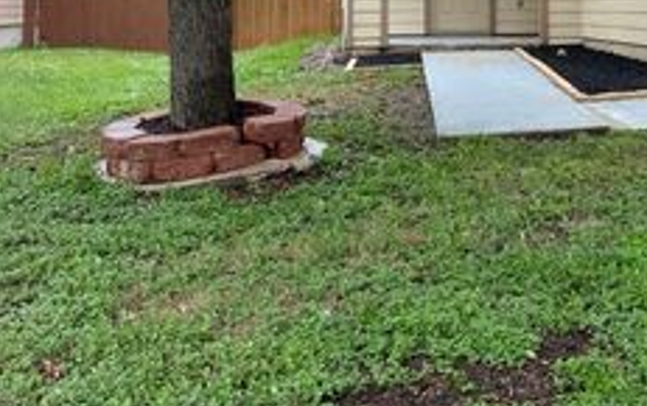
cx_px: 597
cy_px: -1
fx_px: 971
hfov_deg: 34.5
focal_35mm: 55
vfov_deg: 22.7
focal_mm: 6.86
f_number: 1.78
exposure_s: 1/1095
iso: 80
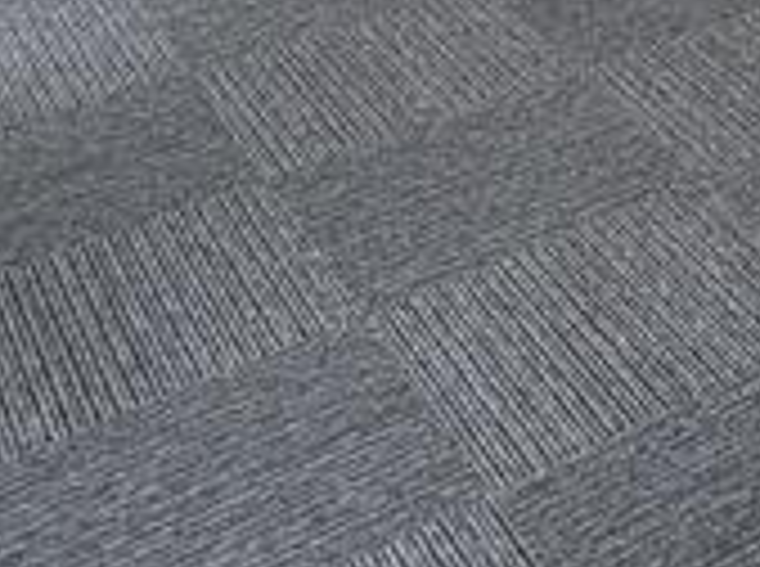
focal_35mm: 85
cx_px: 1358
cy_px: -508
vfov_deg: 14.7
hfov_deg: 18.3
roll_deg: +1.4
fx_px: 1862
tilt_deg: -9.4
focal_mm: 2.22
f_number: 2.2
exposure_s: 1/100
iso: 80
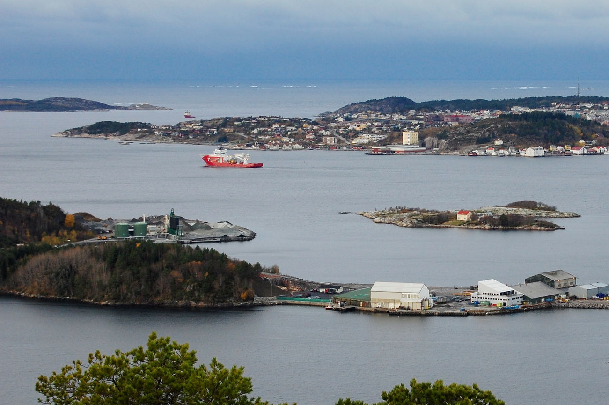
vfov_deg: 11.2
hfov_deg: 16.8
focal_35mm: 122
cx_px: 447
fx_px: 2058
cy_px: 206
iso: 400
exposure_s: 1/200
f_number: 10
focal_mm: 55
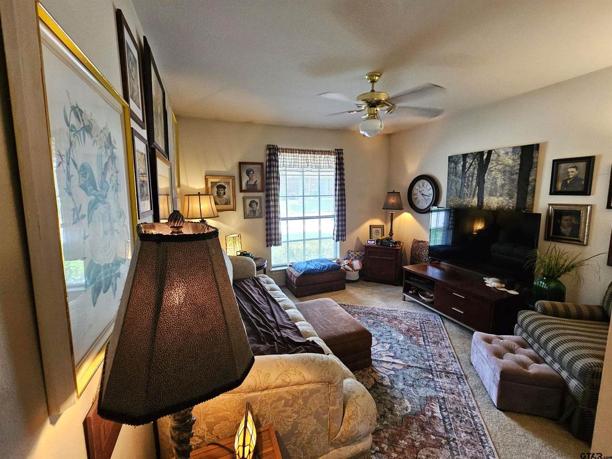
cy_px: 230
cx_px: 306
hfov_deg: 106.2
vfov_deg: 89.9
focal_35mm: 13
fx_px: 230
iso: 400
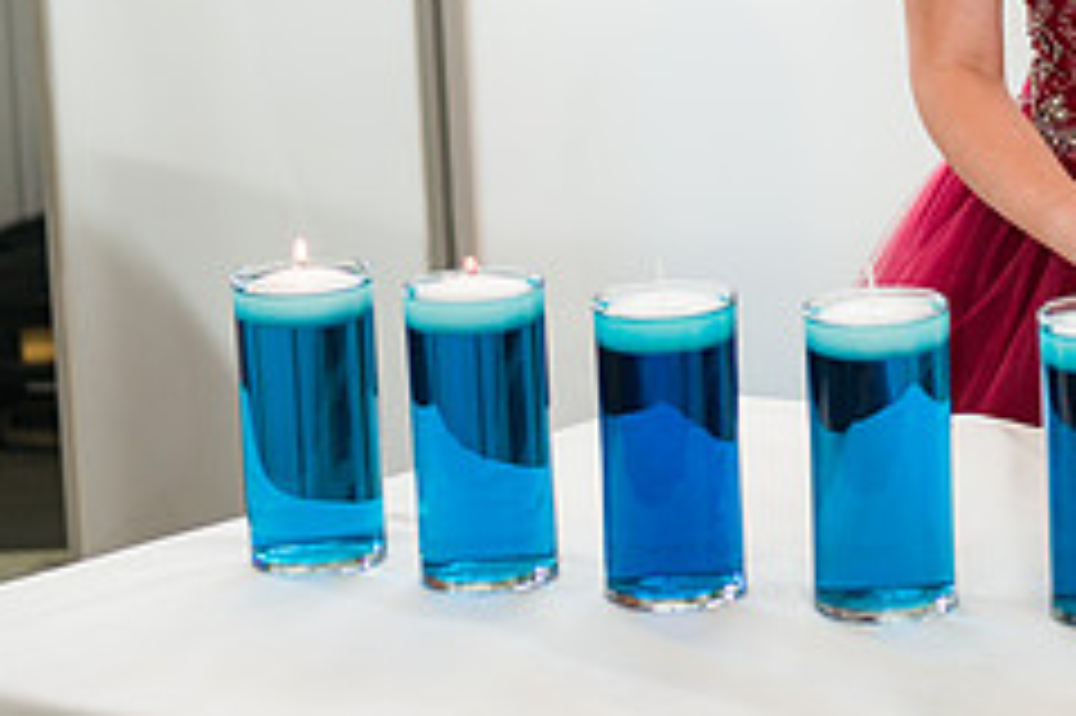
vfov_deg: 8.5
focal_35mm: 160
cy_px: -135
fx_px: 4779
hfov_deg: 12.6
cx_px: 1148
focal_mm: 66
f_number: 4
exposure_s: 1/200
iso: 400
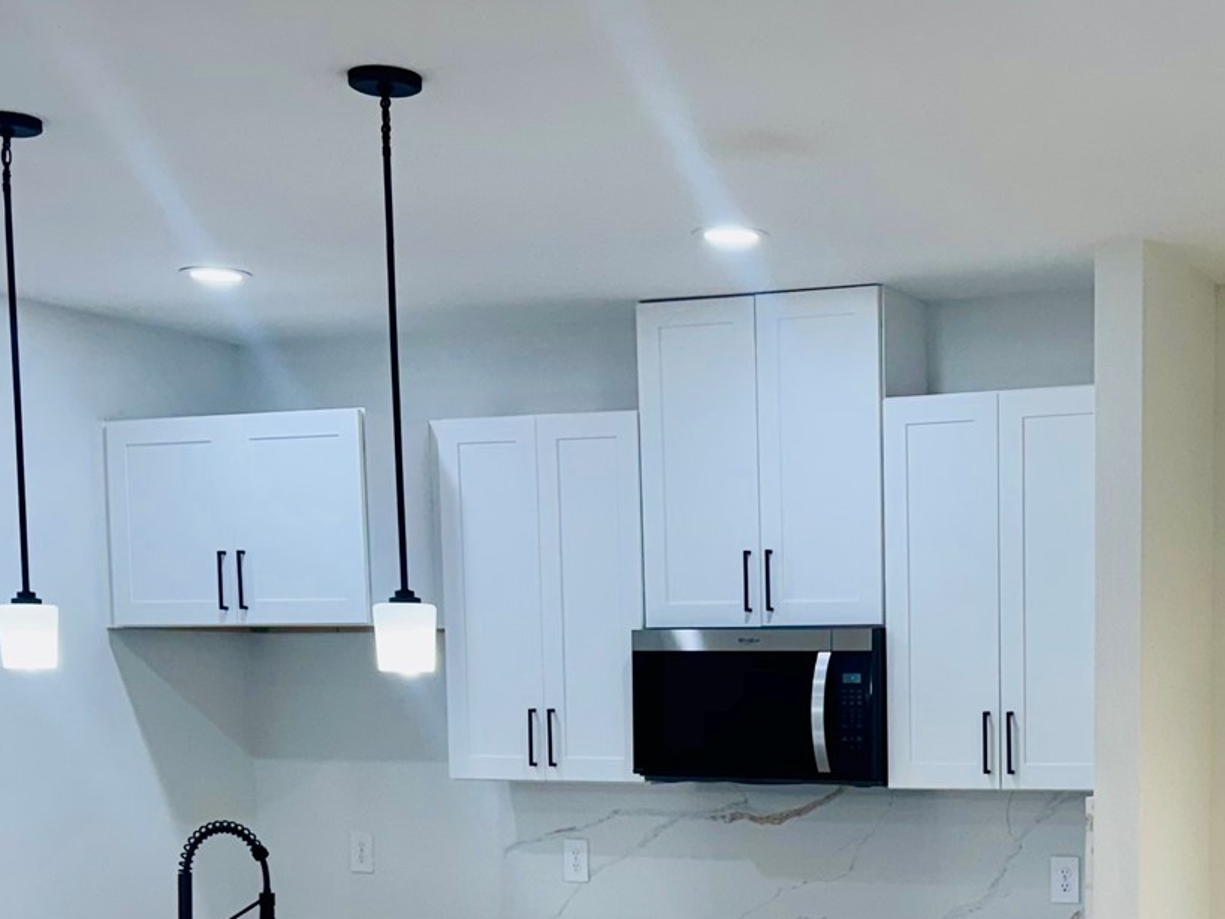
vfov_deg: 23.5
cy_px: 897
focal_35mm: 60
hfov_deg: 31.5
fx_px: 2123
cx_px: 947
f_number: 1.78
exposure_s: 1/120
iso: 80
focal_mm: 6.76
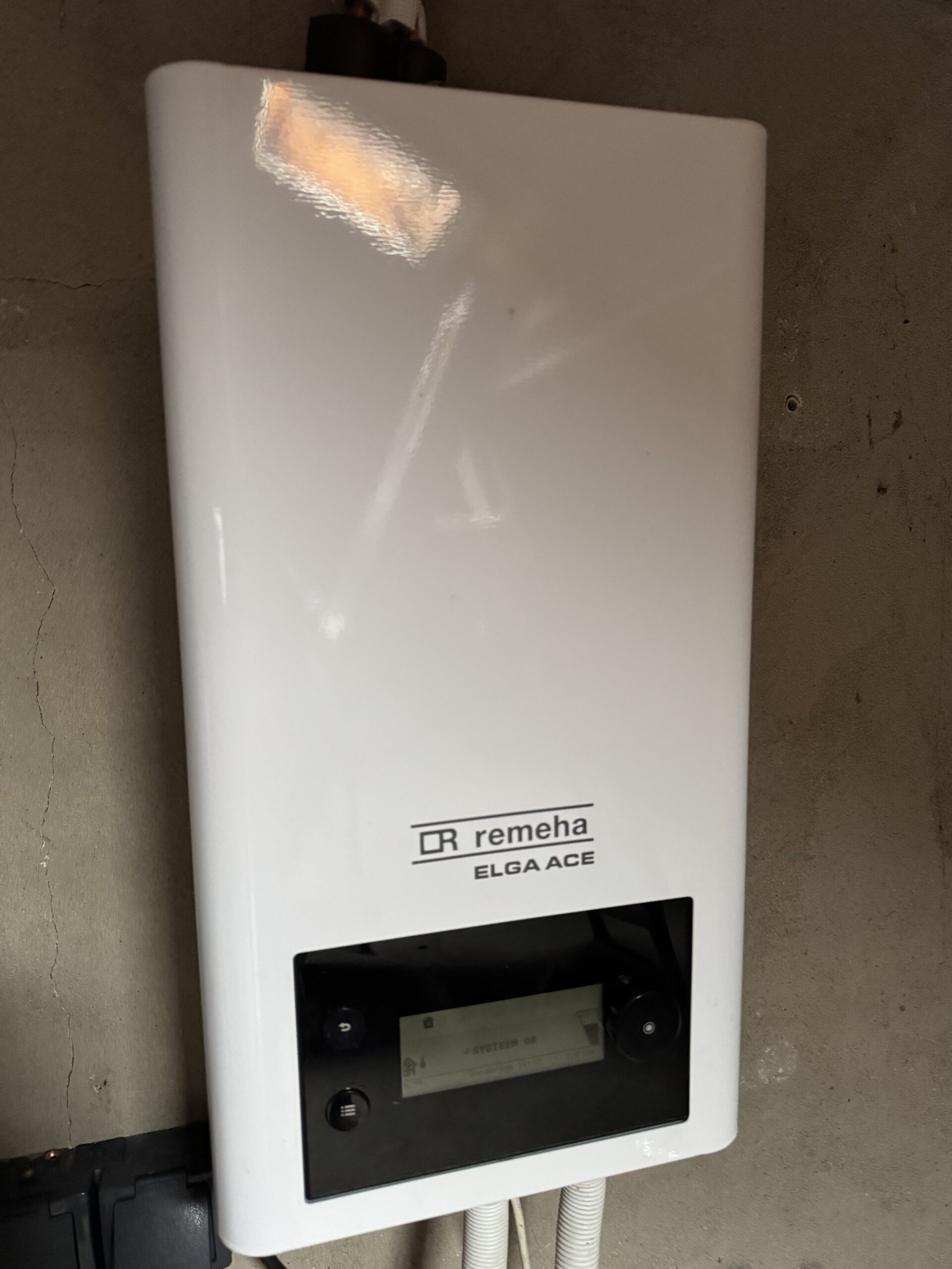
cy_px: 634
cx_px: 476
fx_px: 880
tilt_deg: -8.8
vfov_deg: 71.6
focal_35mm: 24
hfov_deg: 56.8
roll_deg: +1.0
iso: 800
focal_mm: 6.76
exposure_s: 1/60
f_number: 1.78
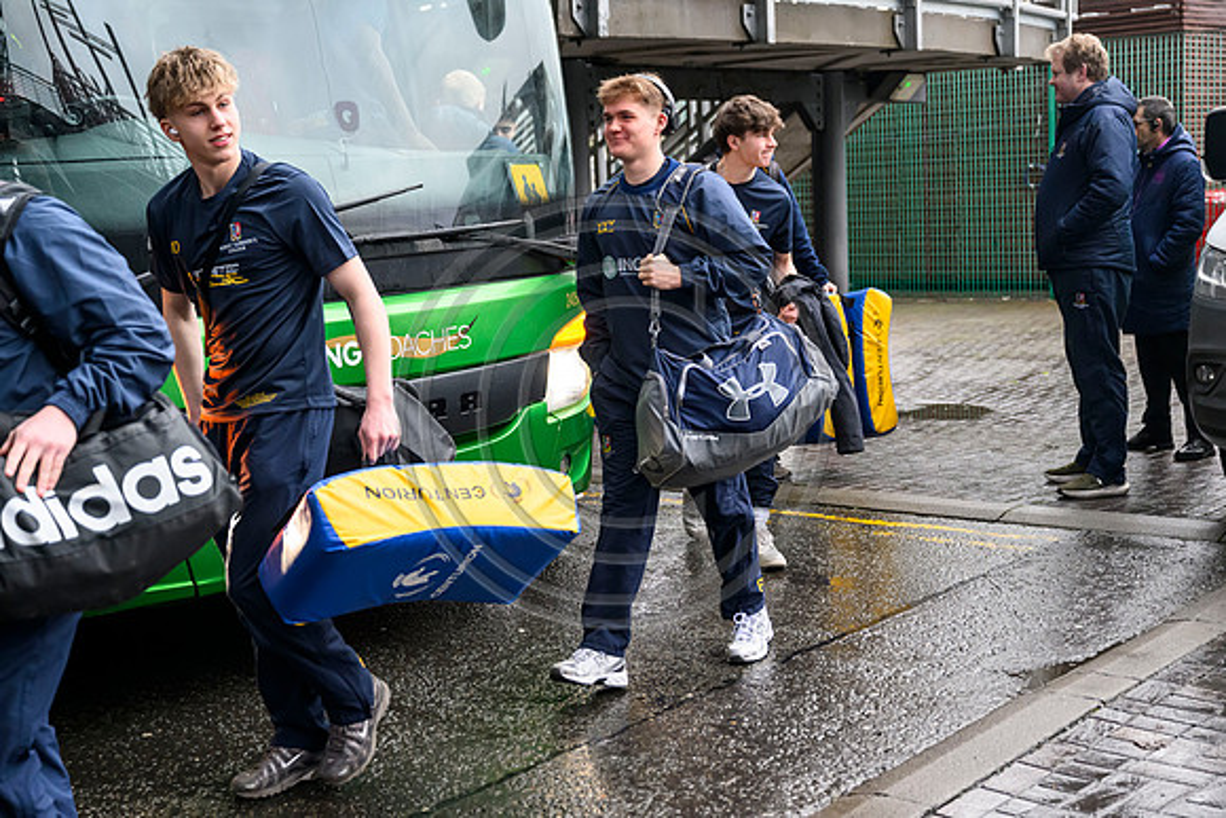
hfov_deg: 40.3
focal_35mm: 49
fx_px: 1669
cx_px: 613
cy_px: 409
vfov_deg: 27.5
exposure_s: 1/640
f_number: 3.5
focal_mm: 49
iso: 3200
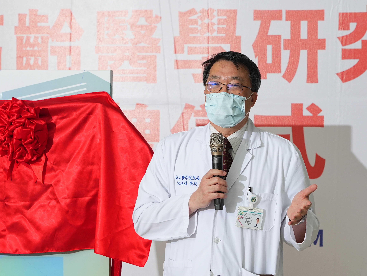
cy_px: 138
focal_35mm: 154
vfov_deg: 9.6
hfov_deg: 12.8
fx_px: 1633
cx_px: 202
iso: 1000
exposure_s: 1/200
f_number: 6.3
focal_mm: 95
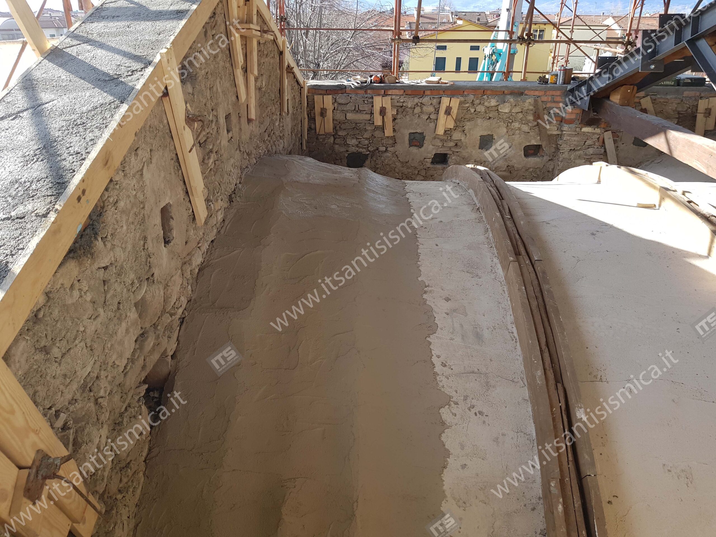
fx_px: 538
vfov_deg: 53.1
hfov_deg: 67.3
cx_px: 358
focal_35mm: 26
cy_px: 268
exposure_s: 1/385
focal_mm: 4.2
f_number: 1.7
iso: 40
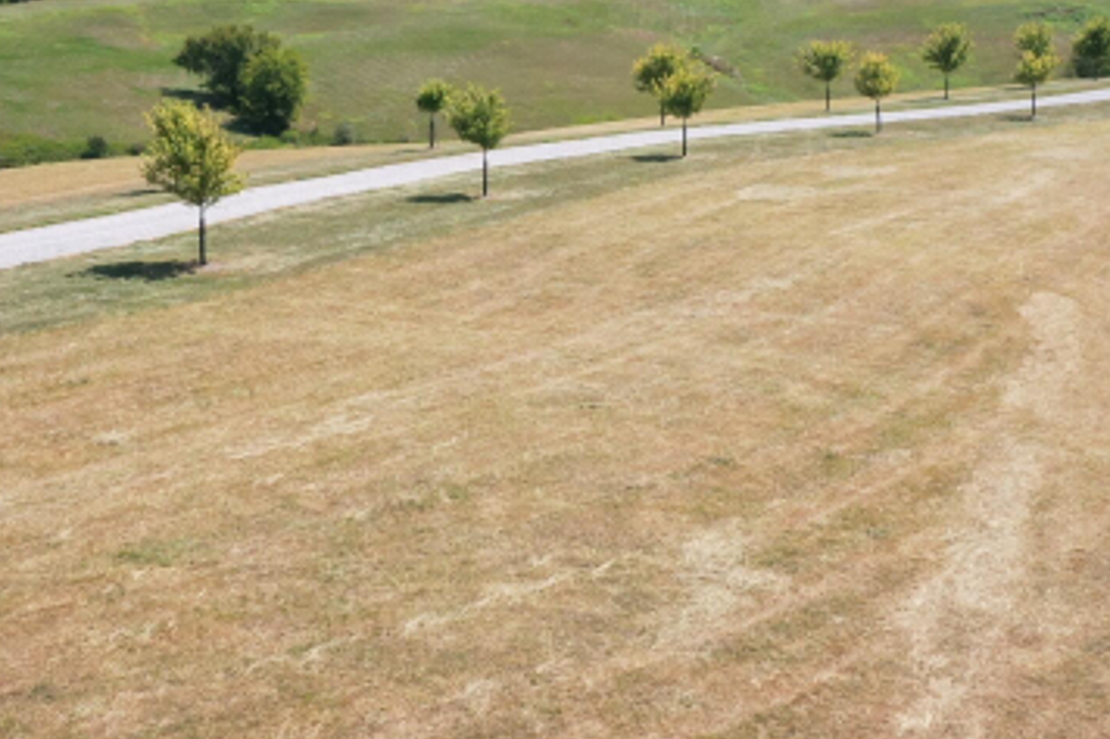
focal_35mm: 59
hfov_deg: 33.9
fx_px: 1818
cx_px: 527
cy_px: 343
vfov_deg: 23.0
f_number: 7.1
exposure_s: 1/1250
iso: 800
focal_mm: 10.26
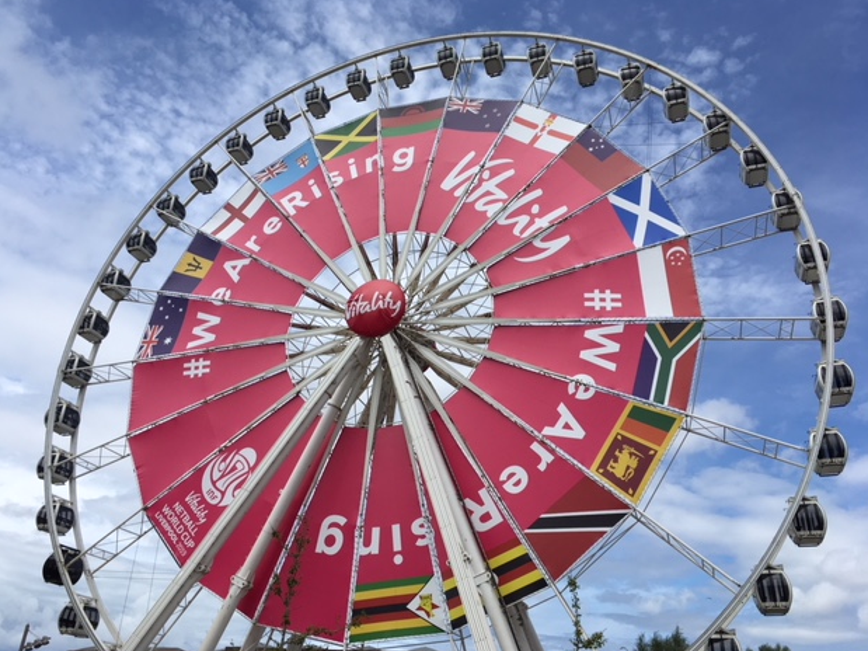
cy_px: 327
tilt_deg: +28.5
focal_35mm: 30
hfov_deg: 60.0
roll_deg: -3.1
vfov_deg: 46.8
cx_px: 423
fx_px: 752
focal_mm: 4.15
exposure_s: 1/2849
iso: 25
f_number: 2.2
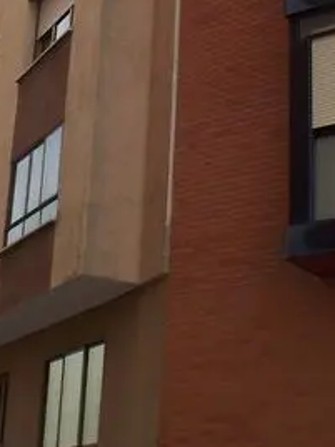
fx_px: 1110
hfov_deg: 17.0
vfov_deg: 22.6
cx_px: 42
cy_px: 140
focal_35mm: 86
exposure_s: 1/250
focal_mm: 7.54
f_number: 5
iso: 80
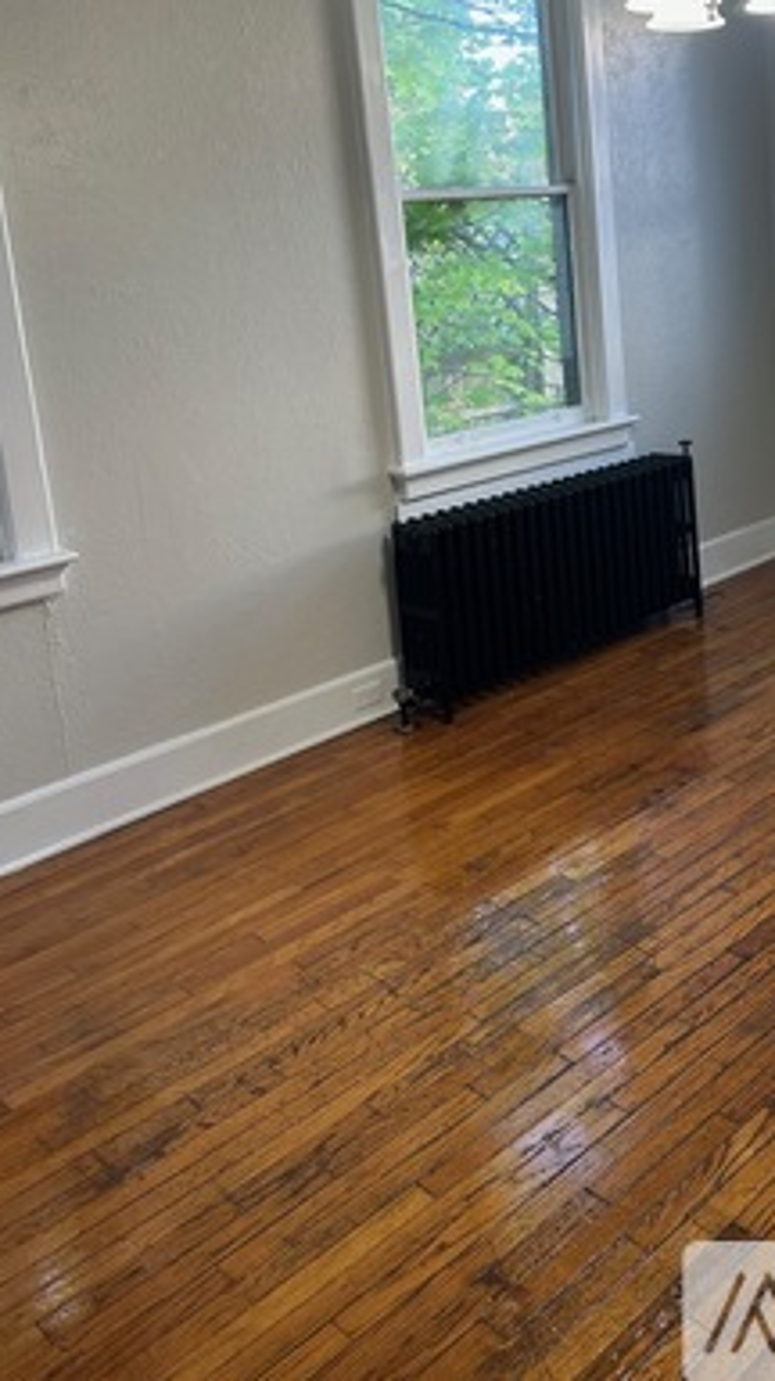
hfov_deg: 33.8
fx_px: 1245
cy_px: 488
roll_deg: +4.0
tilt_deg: -11.7
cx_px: 590
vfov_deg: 57.1
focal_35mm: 34
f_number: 1.78
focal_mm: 6.86
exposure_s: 1/120
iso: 160
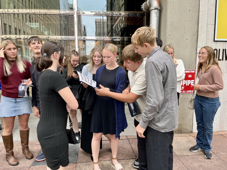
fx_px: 170
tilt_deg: -8.6
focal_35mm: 26
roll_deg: +0.4
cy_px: 85
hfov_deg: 67.3
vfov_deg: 53.1
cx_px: 114
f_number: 1.6
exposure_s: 1/147
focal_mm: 5.1
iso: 32
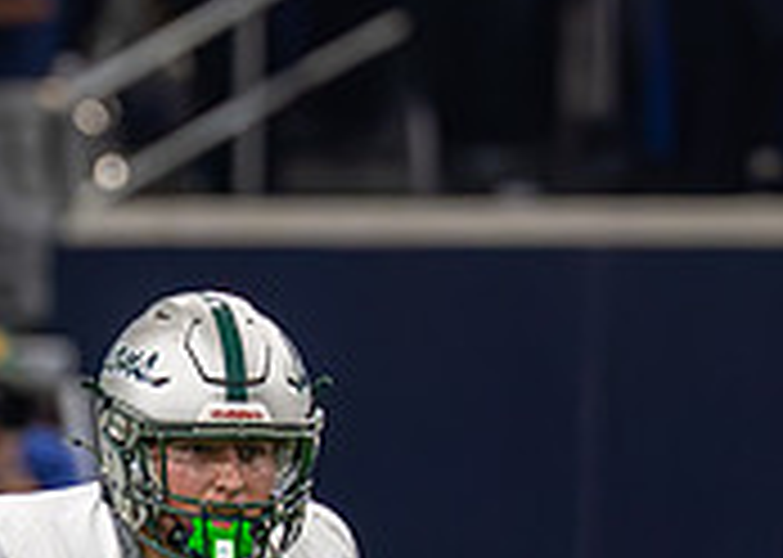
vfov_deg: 1.0
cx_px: 77
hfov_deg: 1.4
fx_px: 30953
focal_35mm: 1393
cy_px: 400
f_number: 2.8
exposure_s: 1/1600
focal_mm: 200
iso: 4000
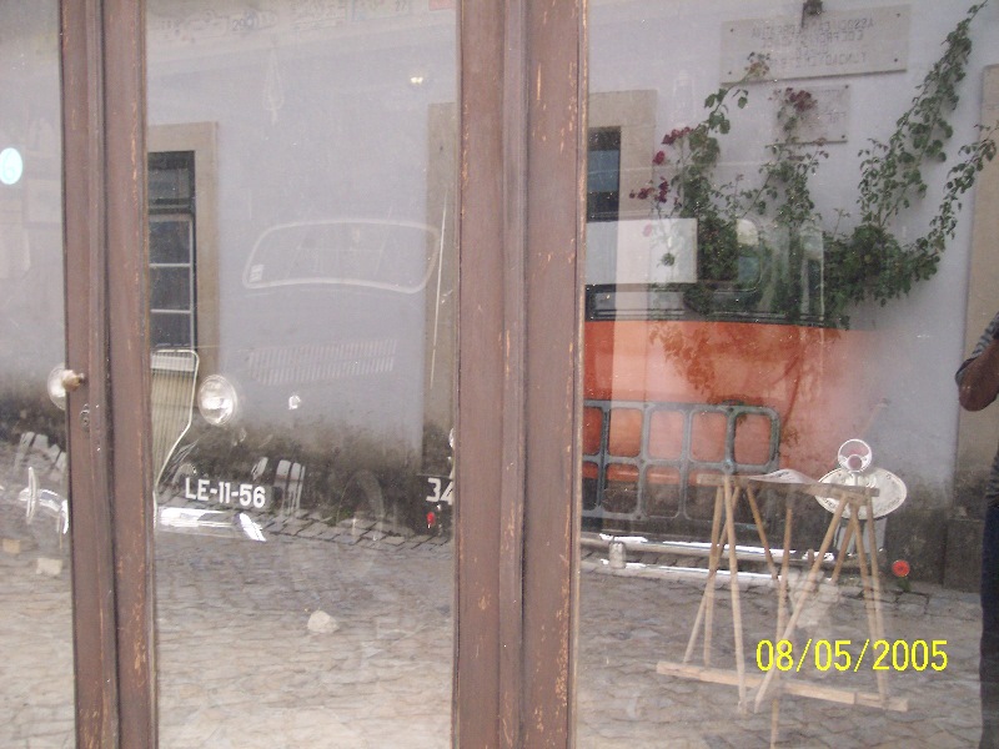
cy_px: 374
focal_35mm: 38
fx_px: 1097
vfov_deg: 37.7
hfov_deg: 49.0
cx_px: 500
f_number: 2.8
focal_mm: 8
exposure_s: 1/8
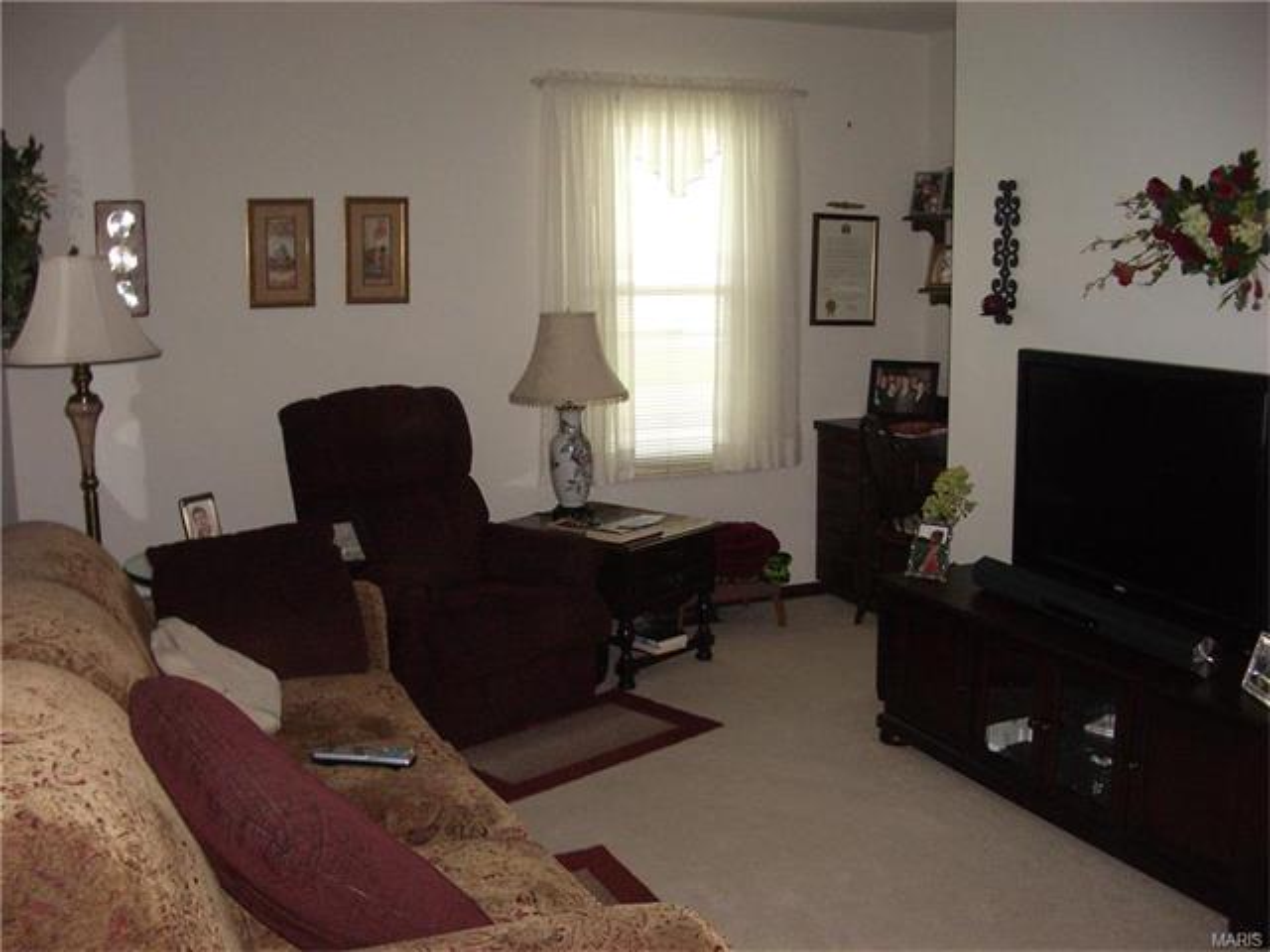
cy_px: 476
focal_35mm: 35
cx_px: 635
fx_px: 1284
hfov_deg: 52.6
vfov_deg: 40.7
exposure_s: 1/60
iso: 200
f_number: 2.6
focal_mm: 5.8
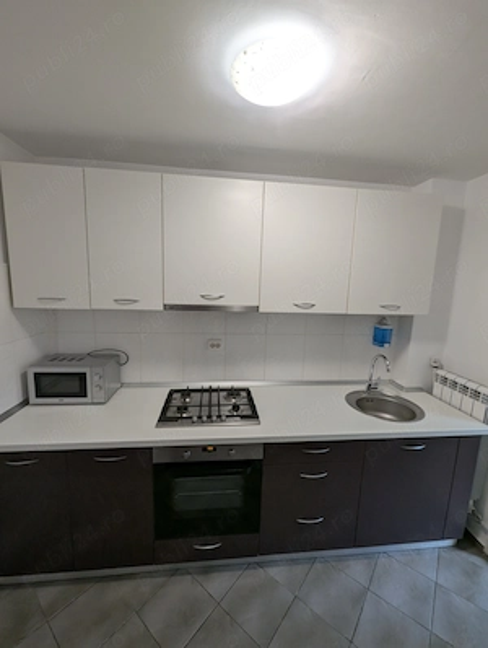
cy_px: 324
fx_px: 244
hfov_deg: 90.1
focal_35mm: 13
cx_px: 244
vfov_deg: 106.1
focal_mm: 1.95
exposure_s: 1/79.3
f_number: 2.2
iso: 154
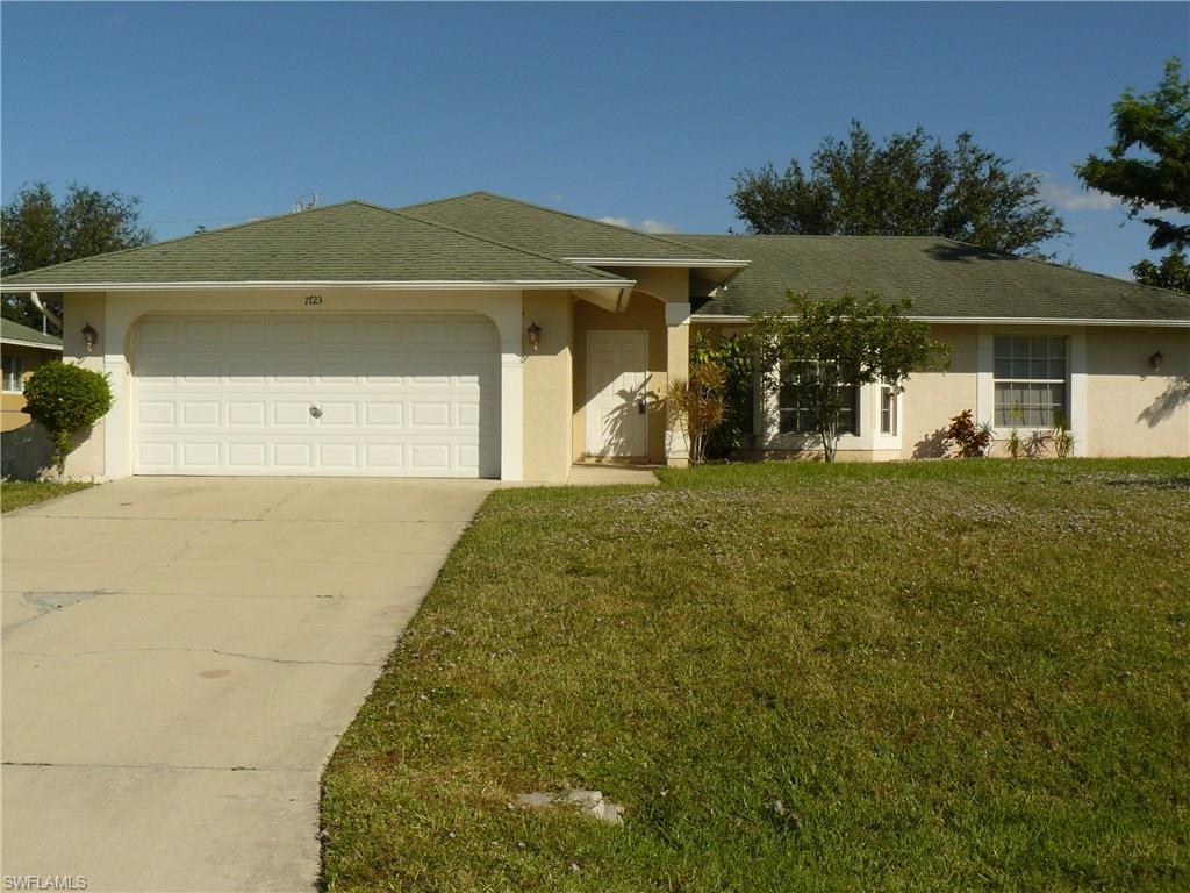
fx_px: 1238
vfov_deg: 39.7
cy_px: 446
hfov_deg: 51.4
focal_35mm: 36
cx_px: 595
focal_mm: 6
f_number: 7.1
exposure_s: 1/500
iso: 100
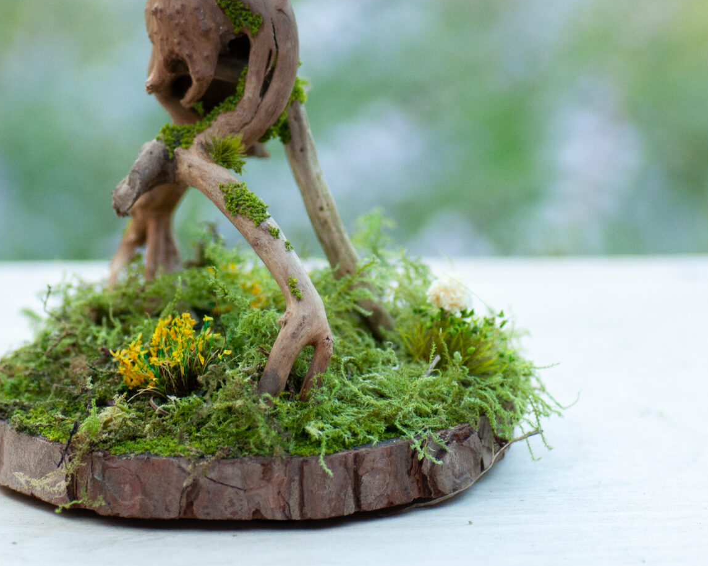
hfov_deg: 6.8
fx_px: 5930
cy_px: -87
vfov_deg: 5.4
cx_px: 213
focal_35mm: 283
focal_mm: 90
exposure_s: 1/320
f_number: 5.6
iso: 500
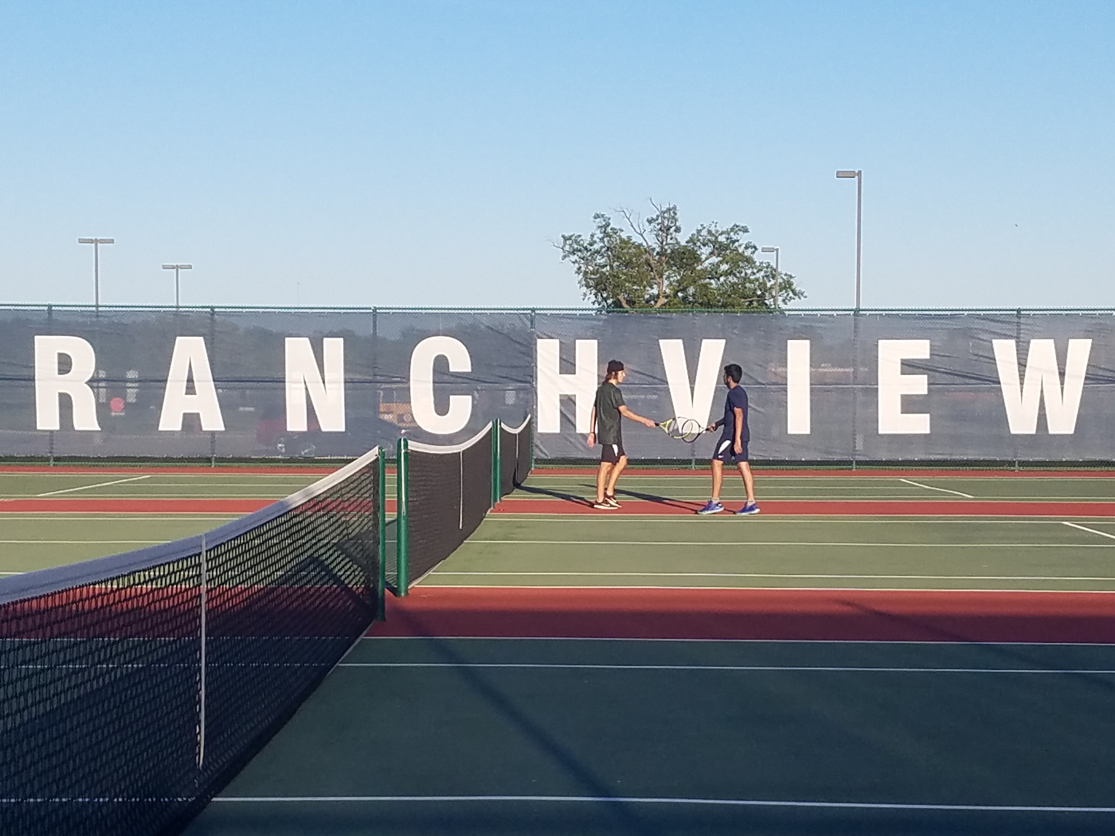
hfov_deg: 67.3
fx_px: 837
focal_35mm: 26
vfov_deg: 53.1
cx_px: 558
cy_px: 418
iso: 50
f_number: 1.7
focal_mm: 4.2
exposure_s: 1/2152
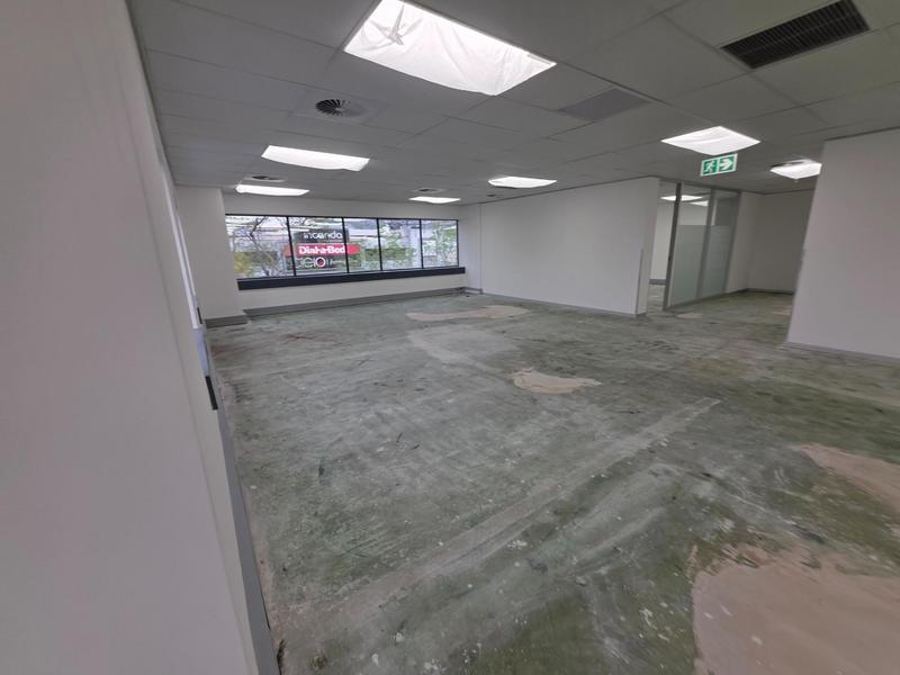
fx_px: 338
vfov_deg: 89.9
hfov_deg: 106.2
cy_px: 338
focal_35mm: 13
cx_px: 450
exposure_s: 1/100
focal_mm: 2.2
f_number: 1.9
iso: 32
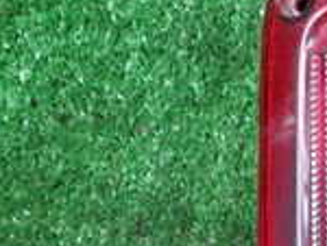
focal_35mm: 100
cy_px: 257
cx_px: 545
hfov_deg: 17.0
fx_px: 946
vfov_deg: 14.5
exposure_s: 1/60
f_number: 2
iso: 200
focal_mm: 4.5
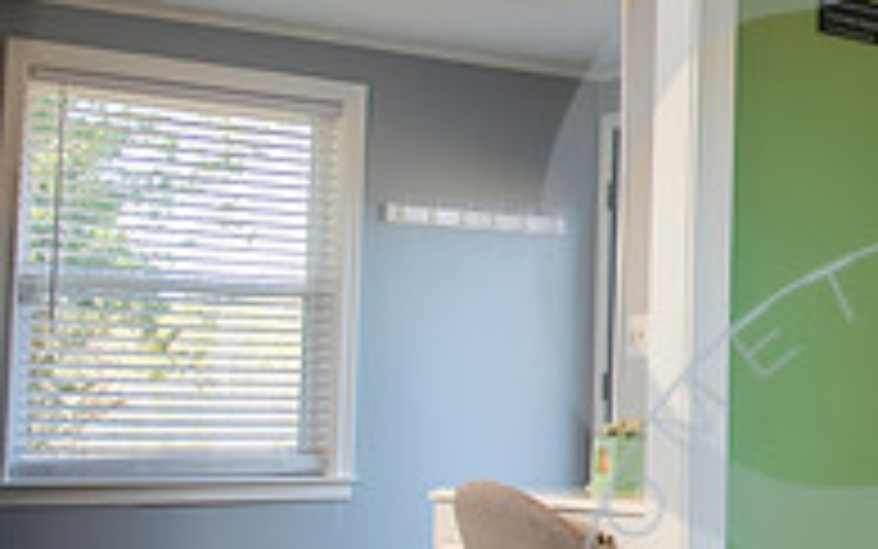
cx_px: 1252
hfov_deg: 23.3
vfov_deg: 17.6
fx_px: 1771
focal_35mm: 74
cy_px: 304
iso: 400
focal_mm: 24
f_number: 2.8
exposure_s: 1/200
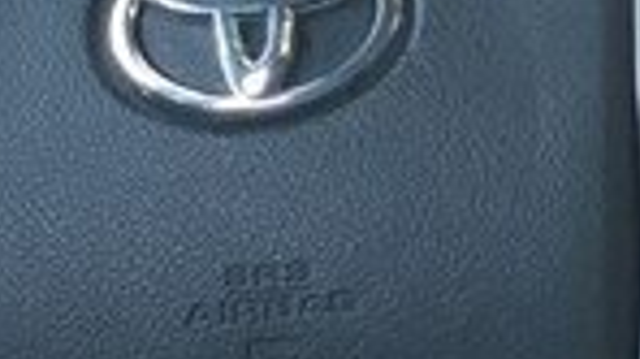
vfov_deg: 4.8
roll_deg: +2.2
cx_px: 1029
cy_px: -110
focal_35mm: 252
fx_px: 4273
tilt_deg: -15.9
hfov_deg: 8.3
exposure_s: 1/60
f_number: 2.4
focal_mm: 6
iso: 80
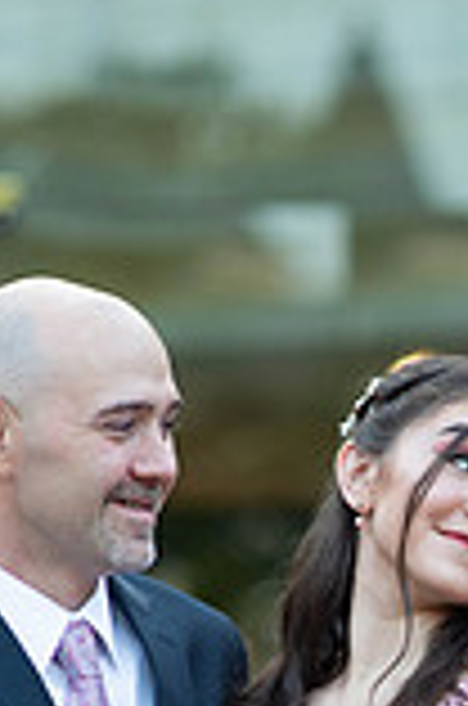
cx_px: 407
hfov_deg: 5.6
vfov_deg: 8.4
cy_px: 836
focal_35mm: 244
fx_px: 4779
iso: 250
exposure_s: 1/500
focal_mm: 85
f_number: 2
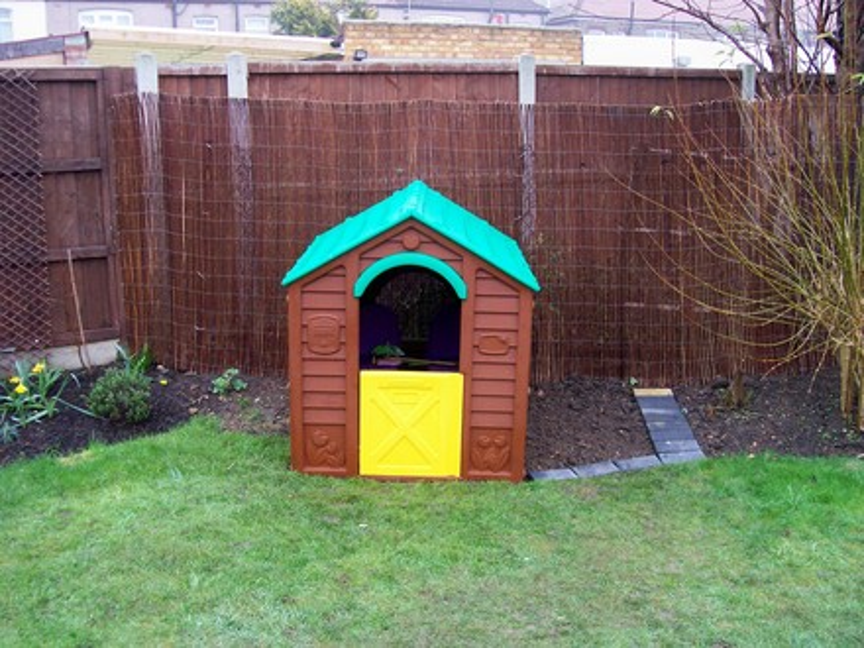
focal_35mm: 36
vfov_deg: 39.7
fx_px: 899
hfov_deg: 51.4
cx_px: 432
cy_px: 324
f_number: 2.7
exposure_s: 1/32
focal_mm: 6
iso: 94
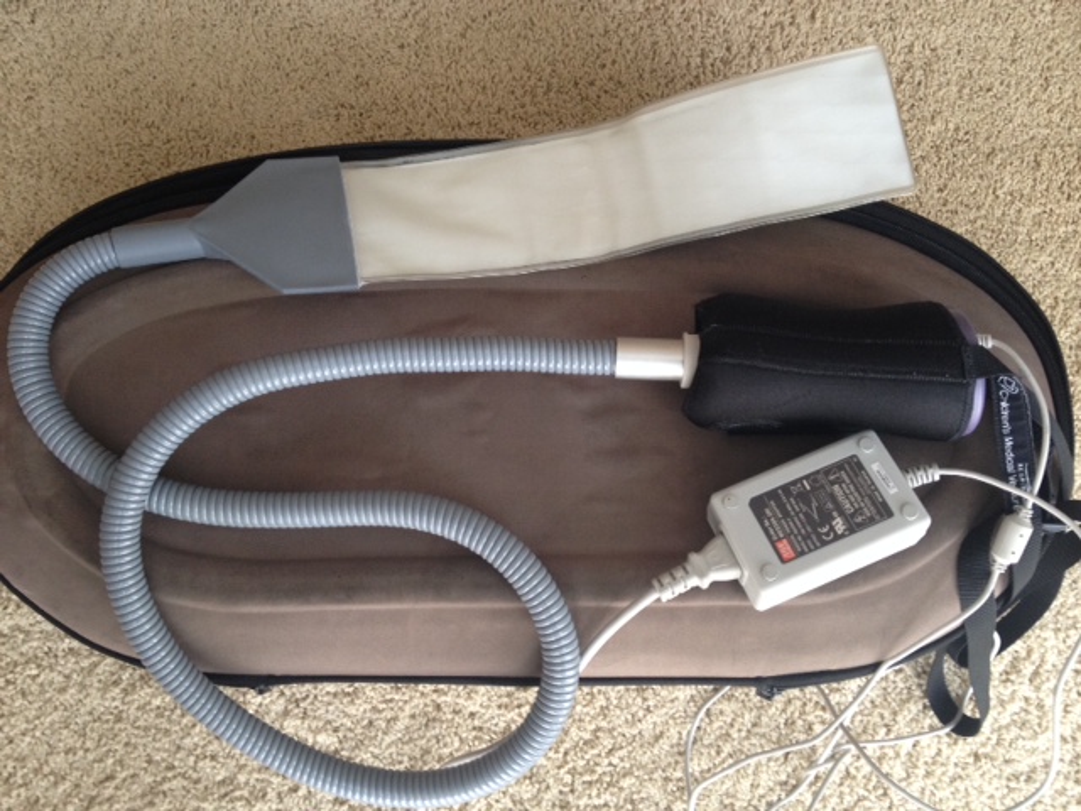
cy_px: 406
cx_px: 540
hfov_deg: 52.6
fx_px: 1093
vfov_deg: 40.7
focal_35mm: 35
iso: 100
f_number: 2.4
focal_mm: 4.28
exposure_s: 1/20
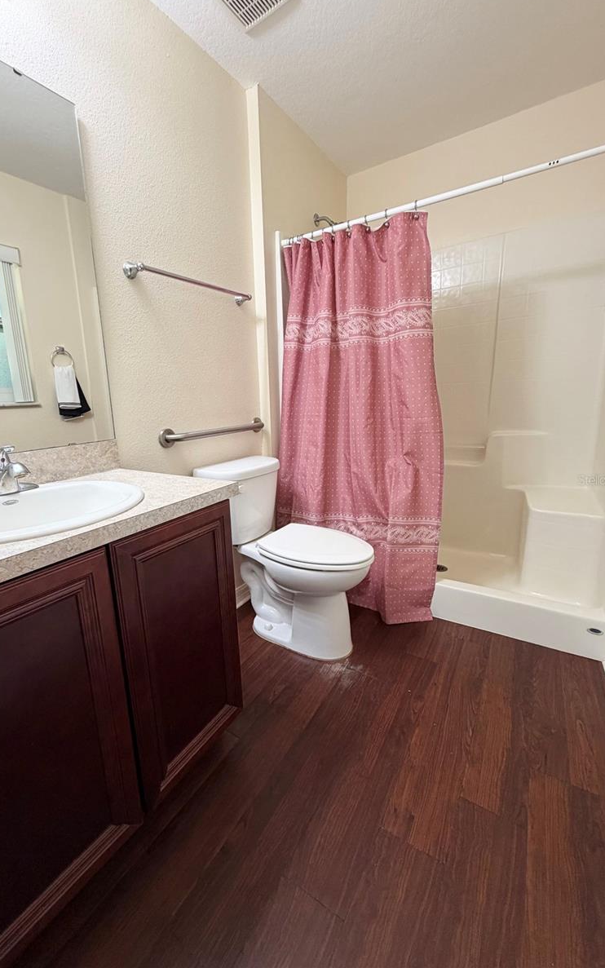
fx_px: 396
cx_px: 269
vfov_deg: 101.5
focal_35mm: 15
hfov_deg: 74.5
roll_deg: +3.4
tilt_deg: -11.3
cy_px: 480
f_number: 2.2
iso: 160
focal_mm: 2.22
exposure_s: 1/120
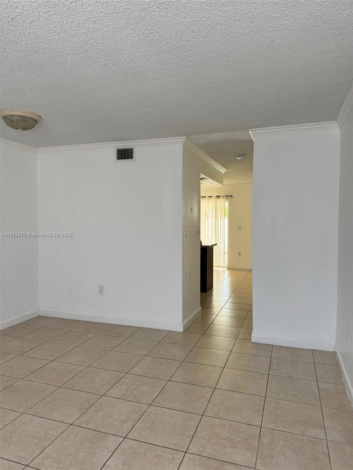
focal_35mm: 24
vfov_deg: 71.6
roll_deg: -0.1
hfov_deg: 56.8
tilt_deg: -3.1
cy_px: 235
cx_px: 176
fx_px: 326
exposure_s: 1/121
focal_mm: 6.76
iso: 160
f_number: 1.78
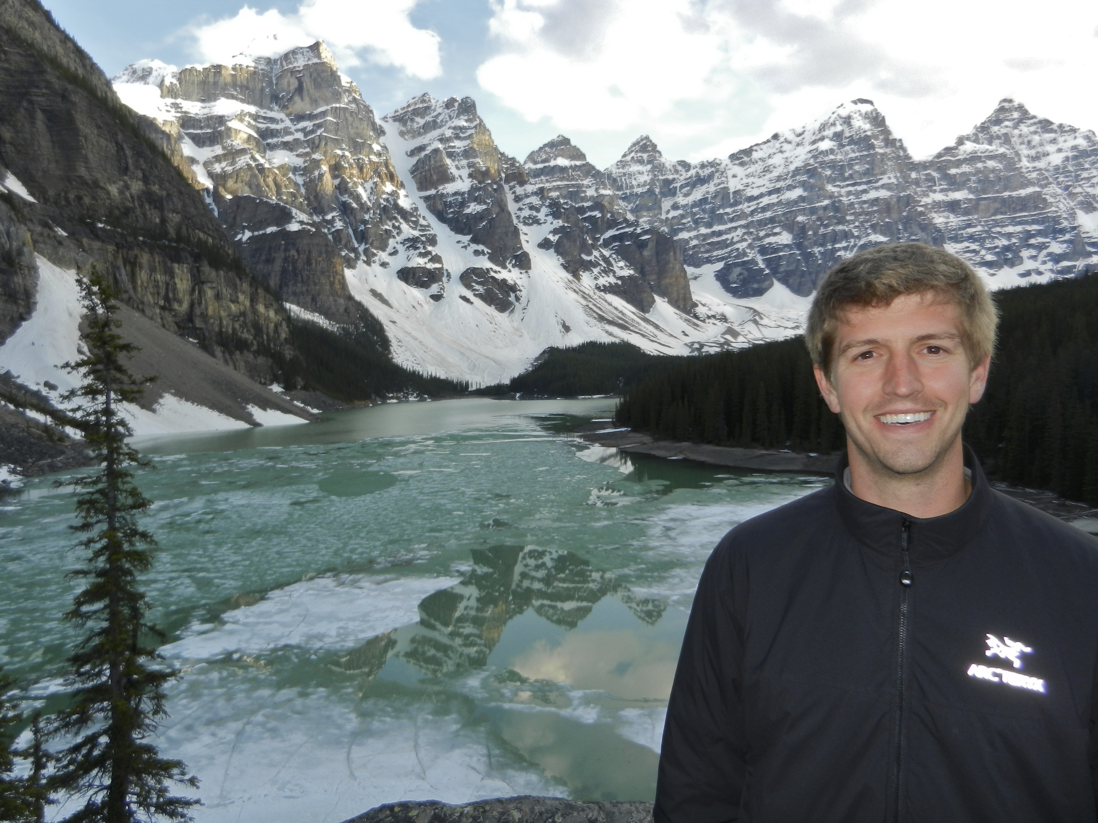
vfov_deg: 54.9
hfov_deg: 69.4
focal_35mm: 25
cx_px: 549
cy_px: 412
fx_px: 793
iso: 160
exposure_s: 1/250
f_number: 3.5
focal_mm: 4.5
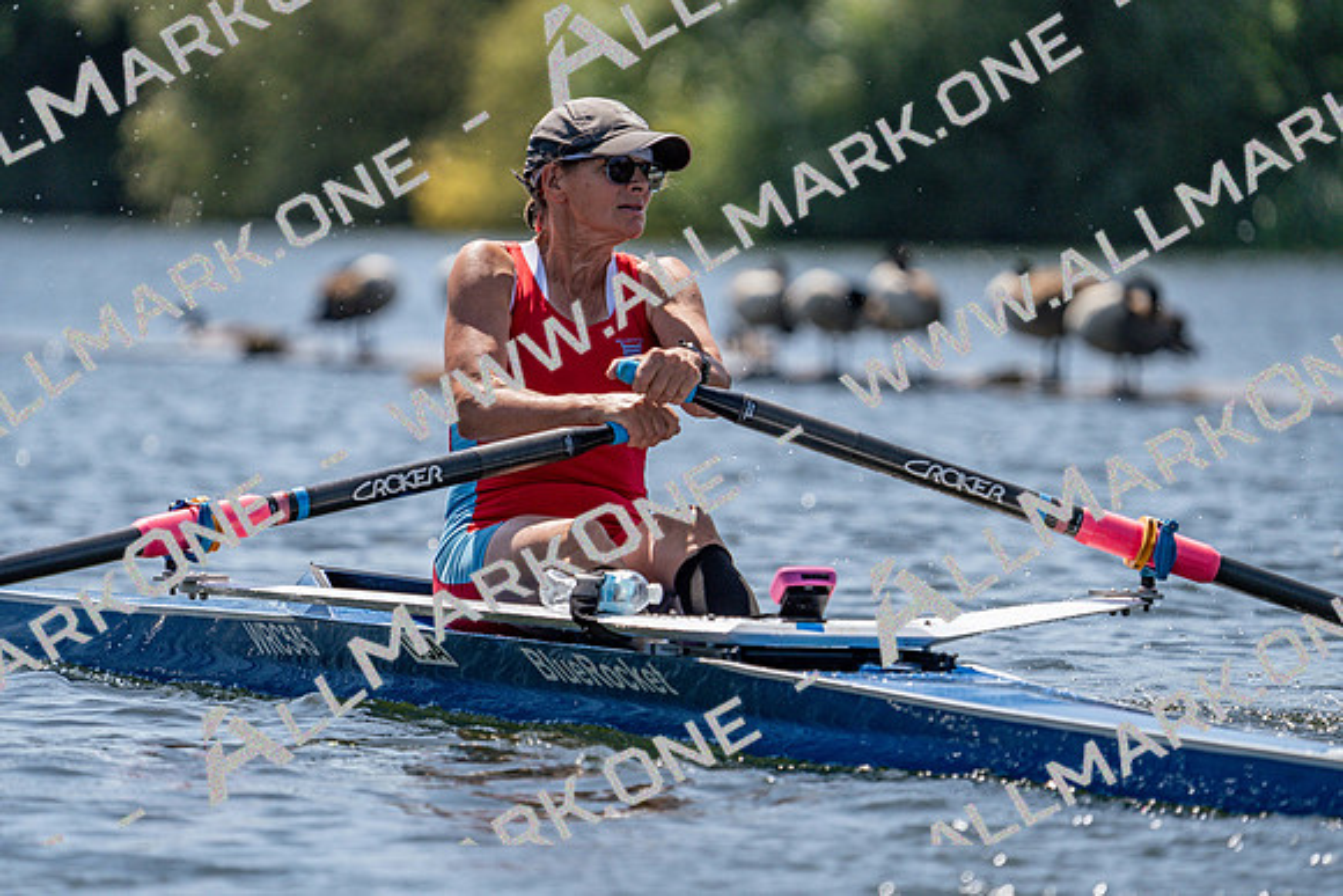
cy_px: 448
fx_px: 15895
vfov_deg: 3.2
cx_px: 672
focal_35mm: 426
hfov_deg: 4.8
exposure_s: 1/2000
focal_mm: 426
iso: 250
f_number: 6.3
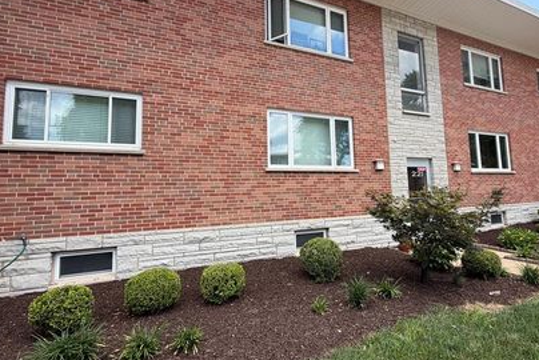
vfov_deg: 67.4
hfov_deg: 89.5
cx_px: 303
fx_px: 270
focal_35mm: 18
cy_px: 170
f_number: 2.2
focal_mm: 2.22
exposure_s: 1/195
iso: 40
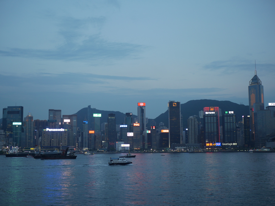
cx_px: 138
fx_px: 397
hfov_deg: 38.2
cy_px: 103
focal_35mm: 50
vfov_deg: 29.1
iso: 200
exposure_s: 1/125
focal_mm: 25
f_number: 2
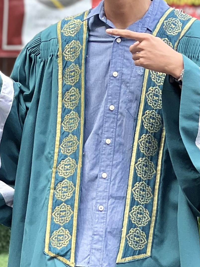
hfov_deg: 6.7
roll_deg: -1.7
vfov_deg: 8.8
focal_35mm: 222
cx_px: 114
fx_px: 1711
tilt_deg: +2.0
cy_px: -29
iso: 25
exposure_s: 1/121
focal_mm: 9
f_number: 2.8
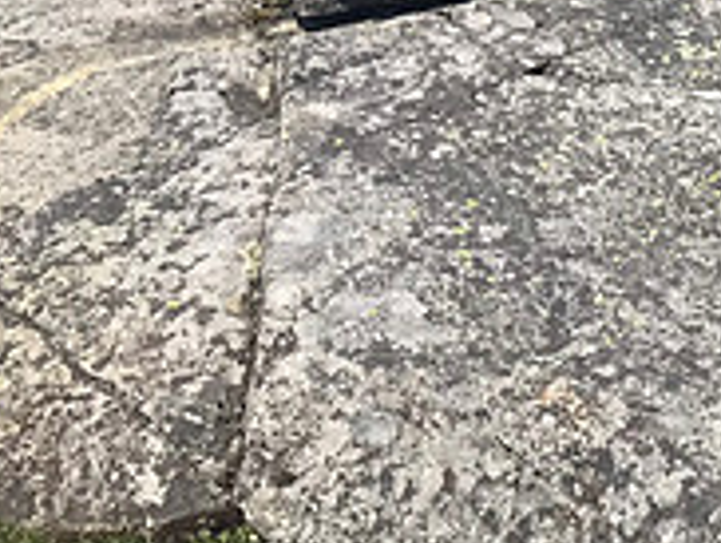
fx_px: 1856
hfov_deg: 19.8
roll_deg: -0.6
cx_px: 994
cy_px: -275
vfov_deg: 15.3
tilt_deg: +3.1
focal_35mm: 89
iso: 20
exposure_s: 1/2660
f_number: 1.8
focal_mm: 3.99
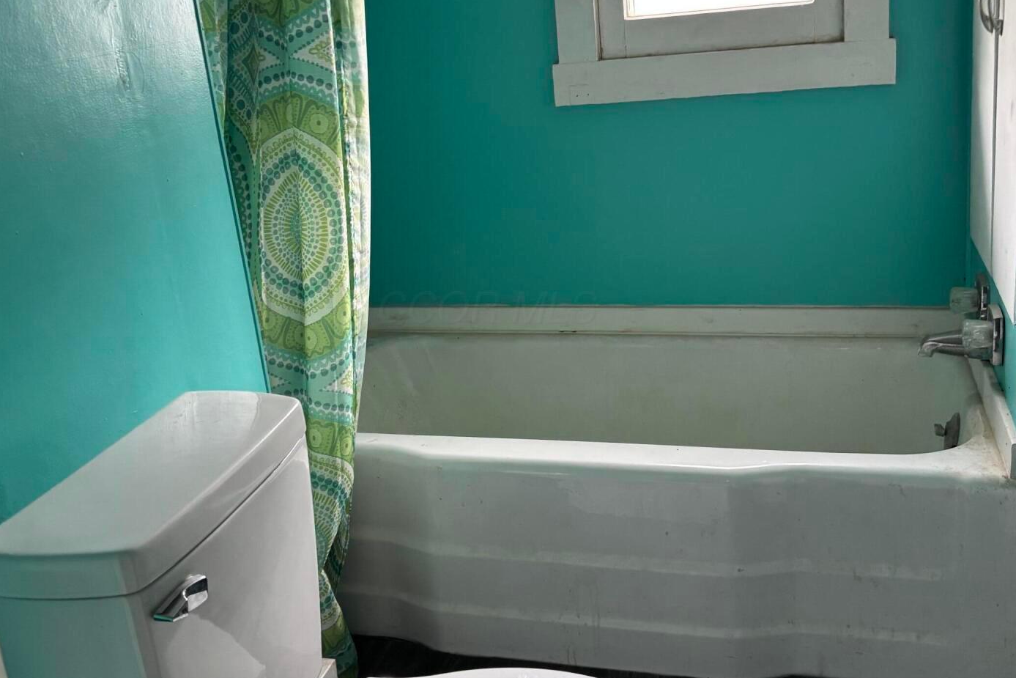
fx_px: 1101
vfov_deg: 34.2
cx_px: 488
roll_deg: +5.8
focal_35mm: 39
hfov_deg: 49.5
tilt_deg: -18.0
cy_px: 308
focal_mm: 5.96
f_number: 1.6
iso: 160
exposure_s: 1/60
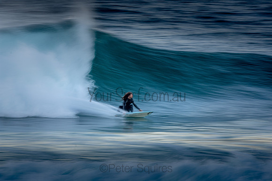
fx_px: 5668
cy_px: 90
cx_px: 136
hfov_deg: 2.7
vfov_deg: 1.8
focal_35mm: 750
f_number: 13
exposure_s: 1/20
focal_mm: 500
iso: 100
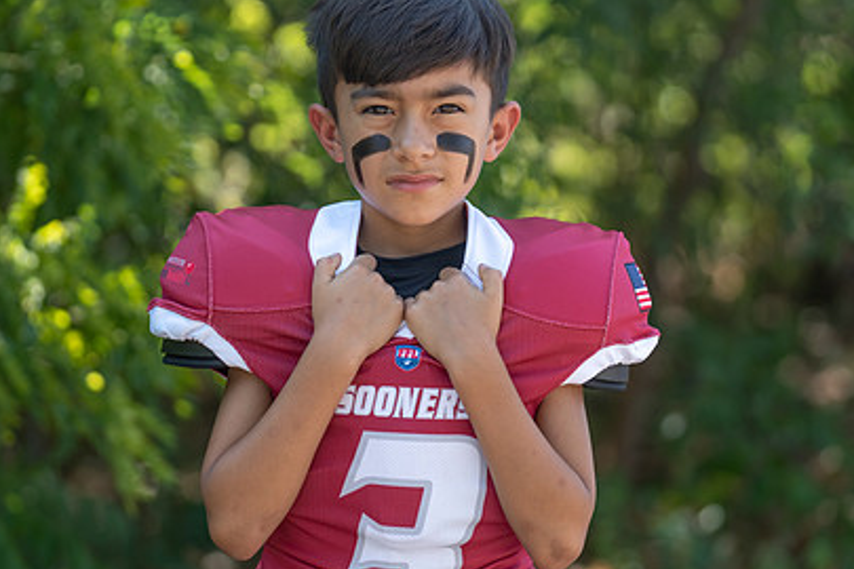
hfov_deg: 13.5
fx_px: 3605
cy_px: 290
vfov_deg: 9.0
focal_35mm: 152
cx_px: 403
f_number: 2.8
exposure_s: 1/320
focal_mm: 106
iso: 100
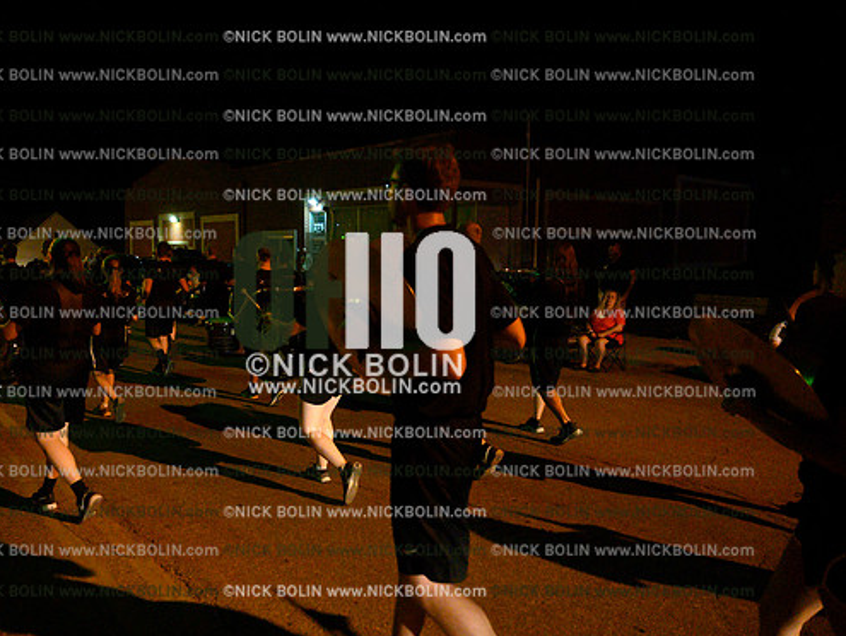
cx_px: 354
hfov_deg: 64.9
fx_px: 660
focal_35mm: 27
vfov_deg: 51.4
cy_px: 313
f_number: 4
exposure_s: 1/400
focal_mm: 24
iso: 32000
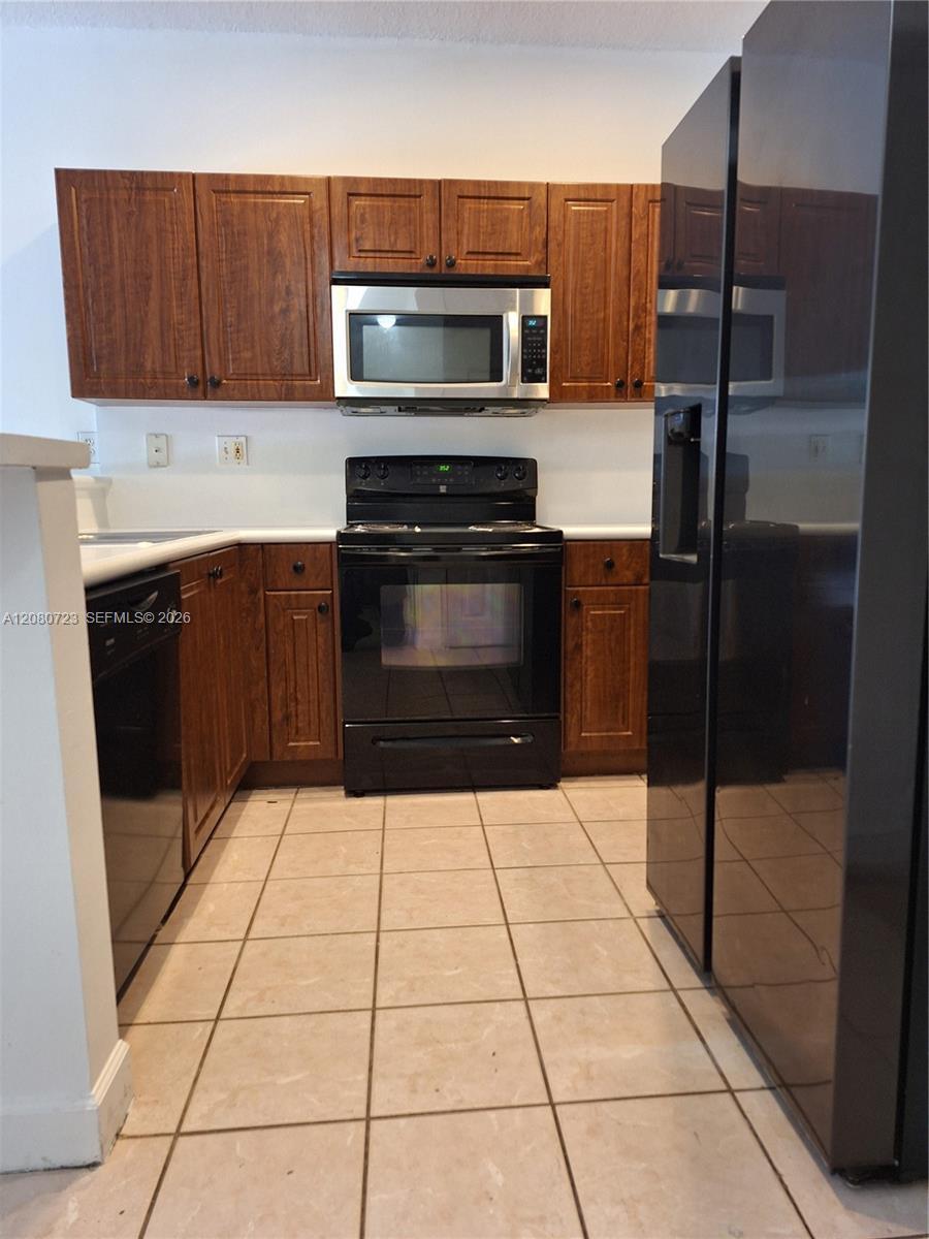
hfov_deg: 58.9
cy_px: 620
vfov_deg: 73.9
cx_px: 464
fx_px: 823
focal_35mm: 23
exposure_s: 1/30
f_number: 1.8
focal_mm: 5.54
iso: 200
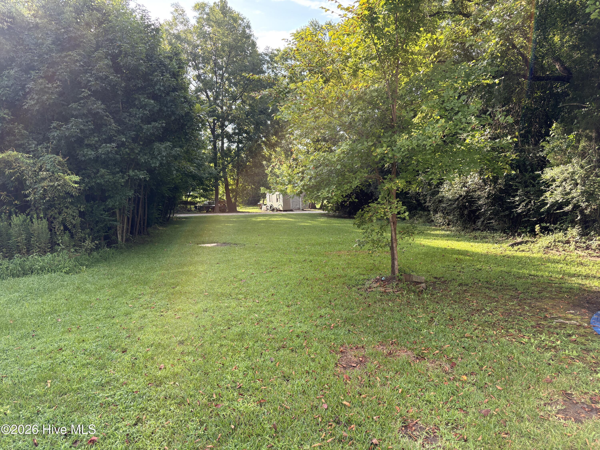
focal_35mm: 26
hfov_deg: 67.3
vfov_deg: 53.1
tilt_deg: -4.8
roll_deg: +0.8
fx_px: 451
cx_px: 300
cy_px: 225
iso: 50
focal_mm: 5.96
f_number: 1.6
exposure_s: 1/419
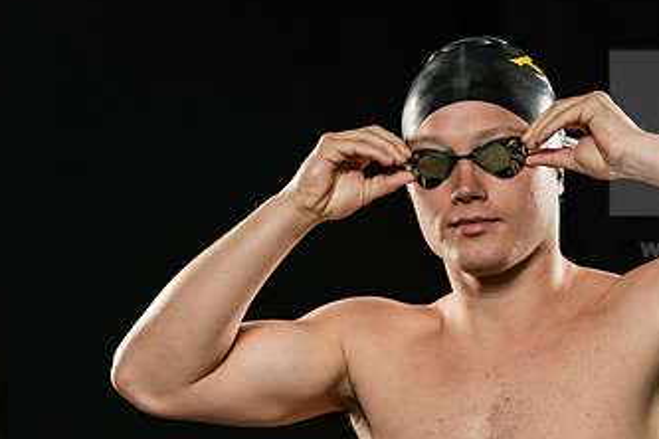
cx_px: 550
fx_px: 3569
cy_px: 290
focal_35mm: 195
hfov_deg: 10.5
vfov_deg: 7.0
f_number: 5.6
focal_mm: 112
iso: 320
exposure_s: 1/250
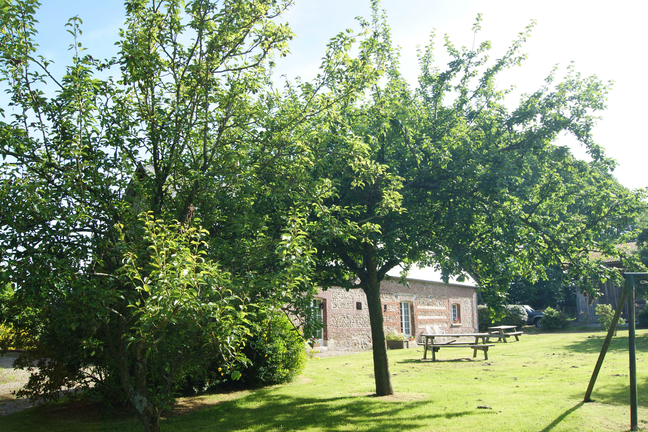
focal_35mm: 30
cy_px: 216
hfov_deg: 62.0
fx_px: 540
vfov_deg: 43.6
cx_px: 324
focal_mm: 20
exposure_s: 1/60
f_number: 8
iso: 100
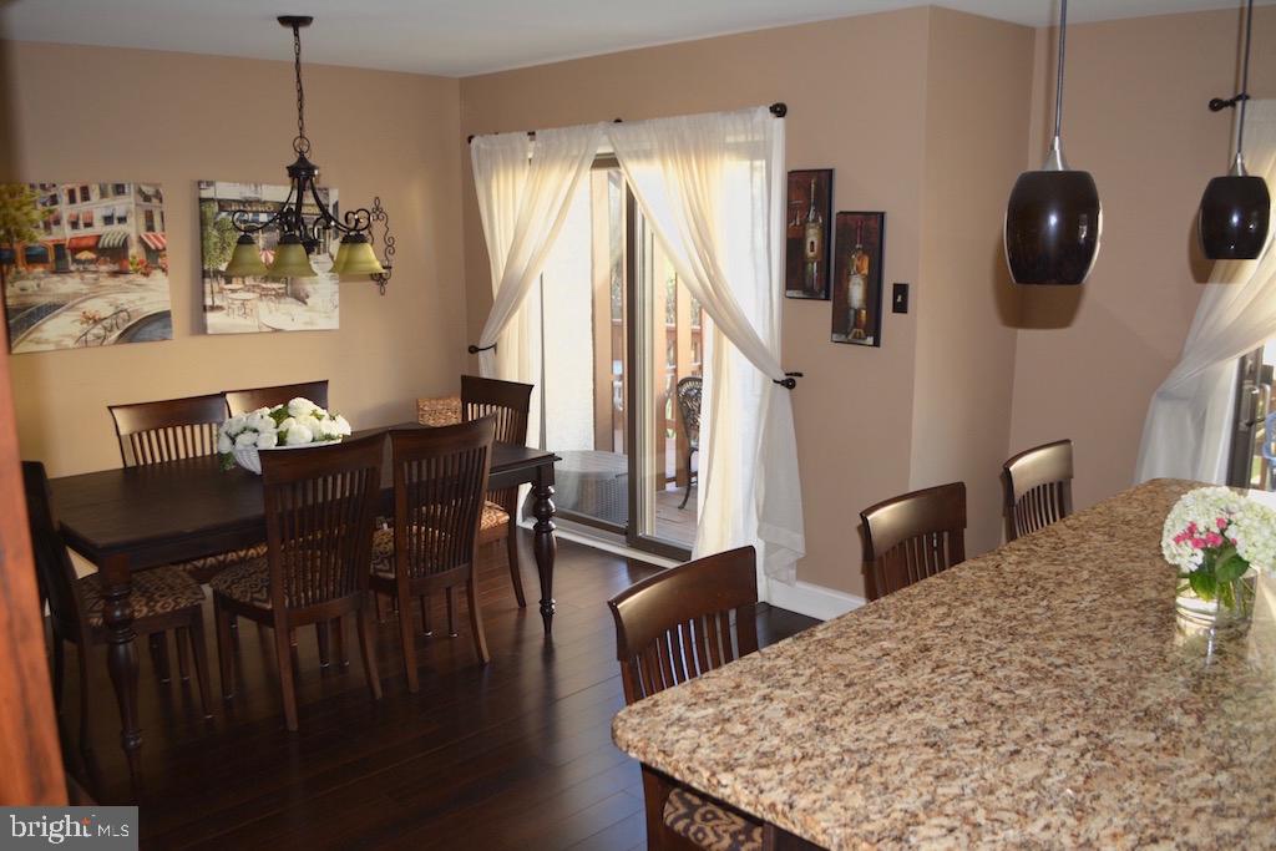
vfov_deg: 43.6
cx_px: 638
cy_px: 426
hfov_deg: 61.9
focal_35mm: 30
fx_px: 1063
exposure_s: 1/60
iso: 450
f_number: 3.8
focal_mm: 20
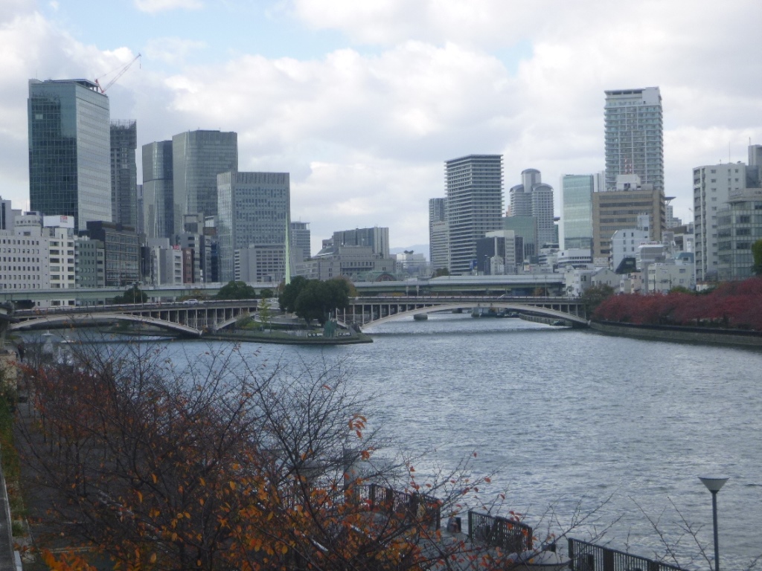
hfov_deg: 29.4
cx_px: 381
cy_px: 286
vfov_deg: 22.3
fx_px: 1453
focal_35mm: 66
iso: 100
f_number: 5.4
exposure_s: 1/200
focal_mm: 11.9
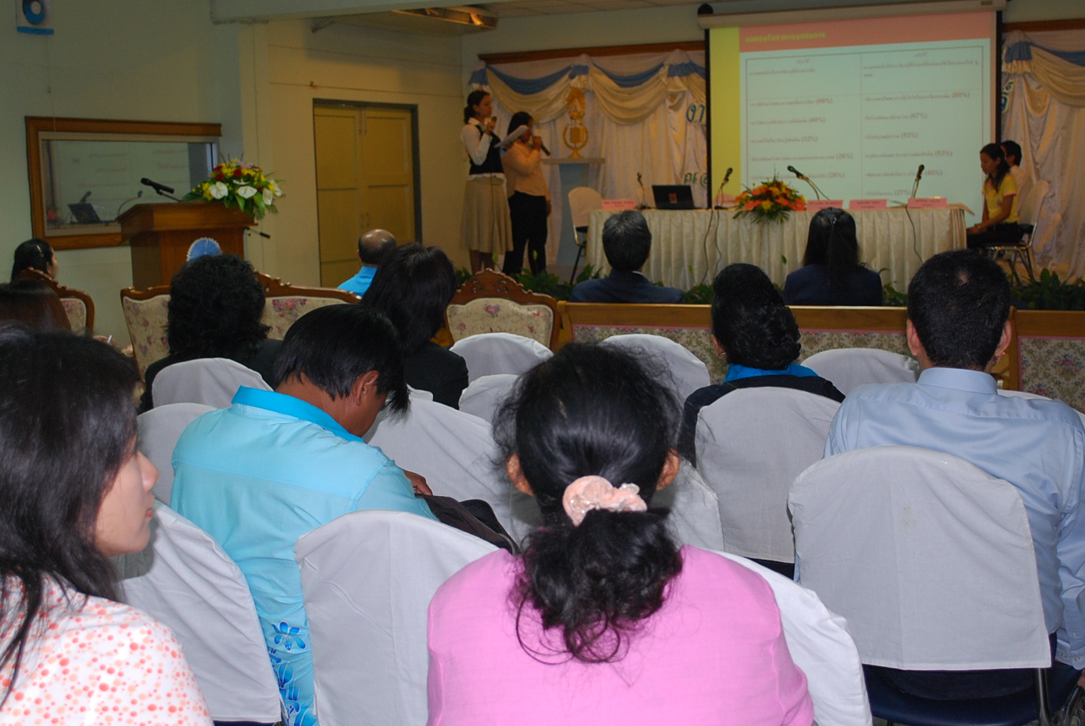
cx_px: 571
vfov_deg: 26.6
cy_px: 371
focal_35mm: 51
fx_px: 1539
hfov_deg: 38.8
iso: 400
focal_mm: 28
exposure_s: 1/30
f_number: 4.5
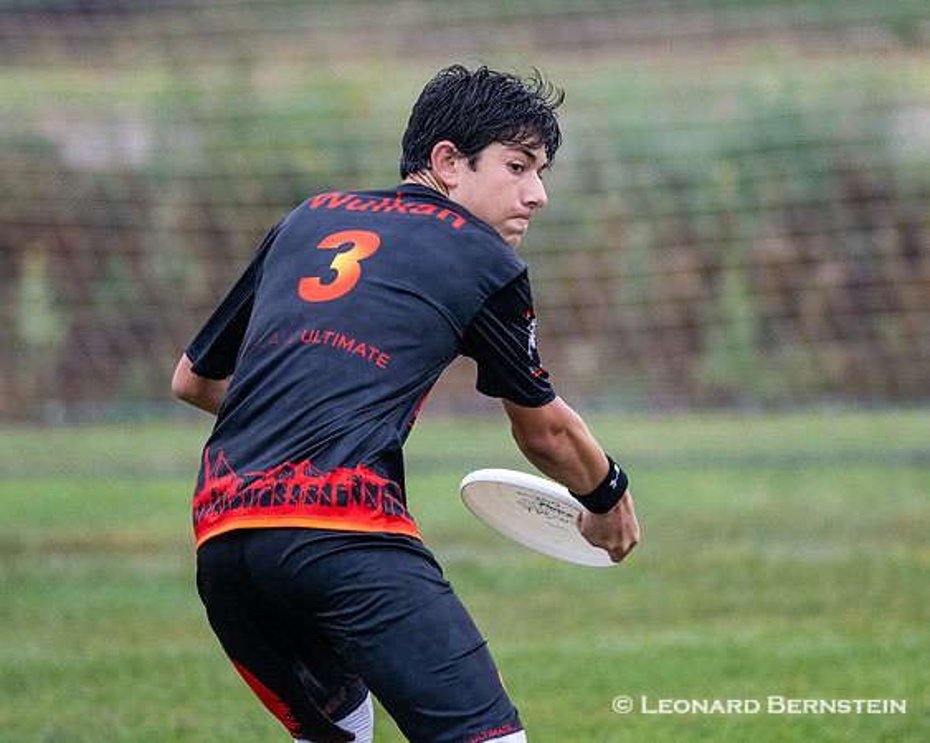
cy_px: 337
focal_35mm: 554
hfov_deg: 3.5
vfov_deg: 2.8
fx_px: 15236
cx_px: 529
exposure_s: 1/2000
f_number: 4
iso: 1600
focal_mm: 300
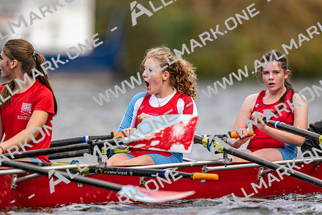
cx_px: 161
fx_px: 5370
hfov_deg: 3.4
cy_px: 108
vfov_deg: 2.3
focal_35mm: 600
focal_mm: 600
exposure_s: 1/2500
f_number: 4
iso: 360
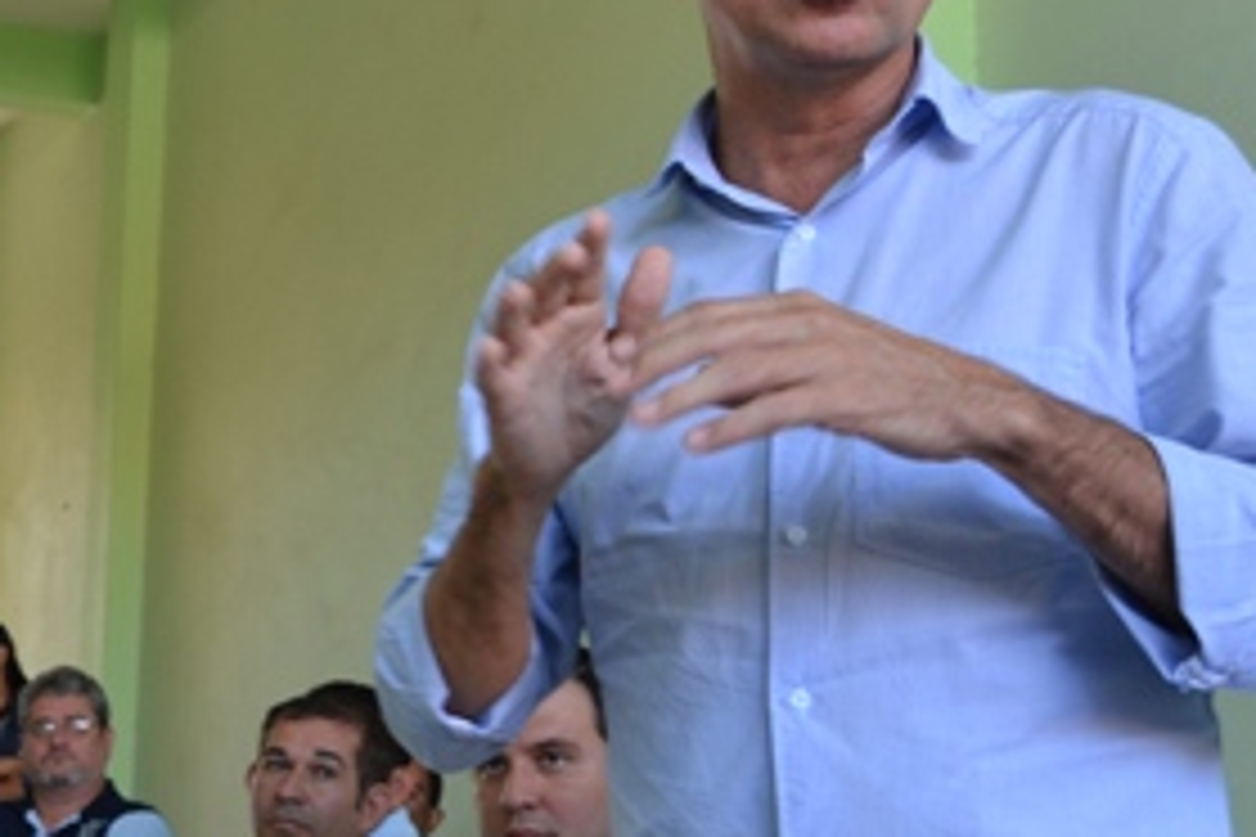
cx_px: 23
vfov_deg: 21.9
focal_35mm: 62
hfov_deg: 30.3
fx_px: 2163
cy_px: 443
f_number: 4.5
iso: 400
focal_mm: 18
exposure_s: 1/80
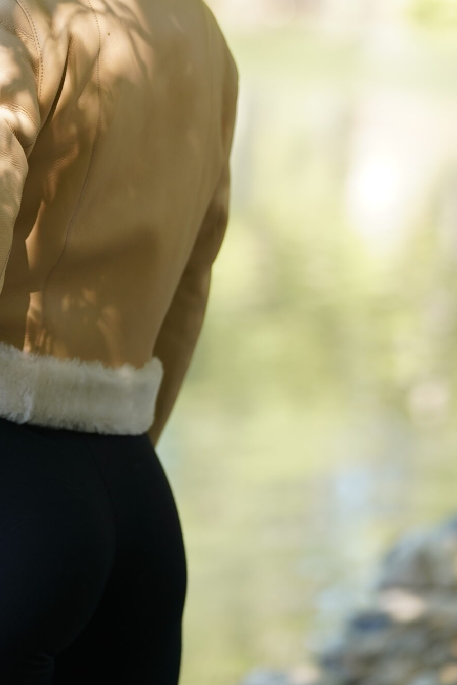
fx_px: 3751
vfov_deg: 10.4
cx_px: 123
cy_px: 121
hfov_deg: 7.0
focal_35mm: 197
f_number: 2.8
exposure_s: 1/320
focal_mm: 103
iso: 250
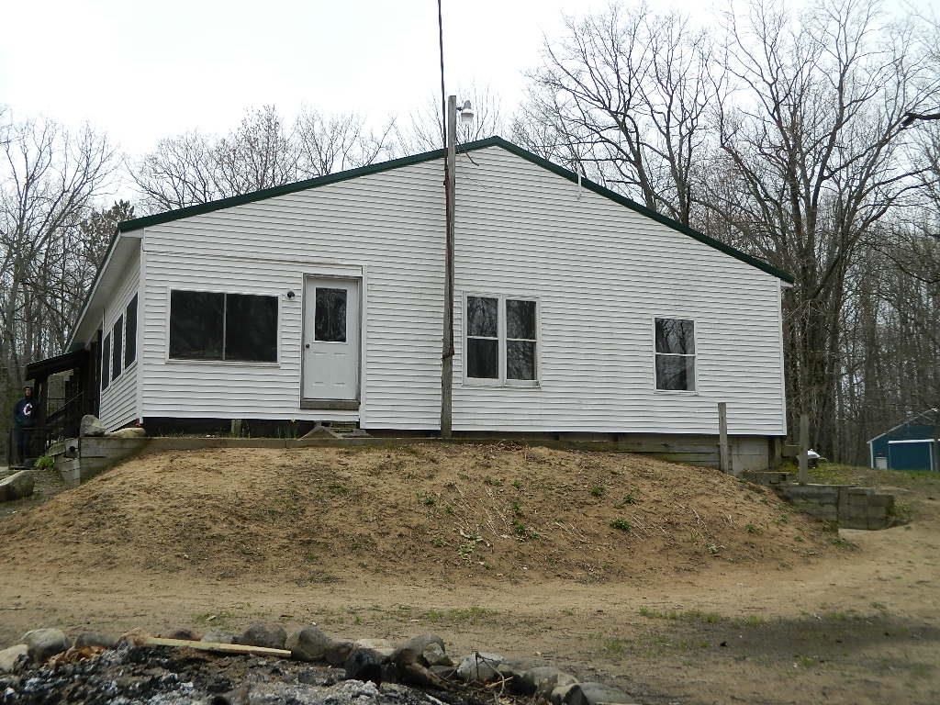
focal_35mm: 41
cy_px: 352
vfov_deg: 35.1
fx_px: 1113
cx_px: 470
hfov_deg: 45.8
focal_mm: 7.3
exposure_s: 1/500
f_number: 3.5
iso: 80
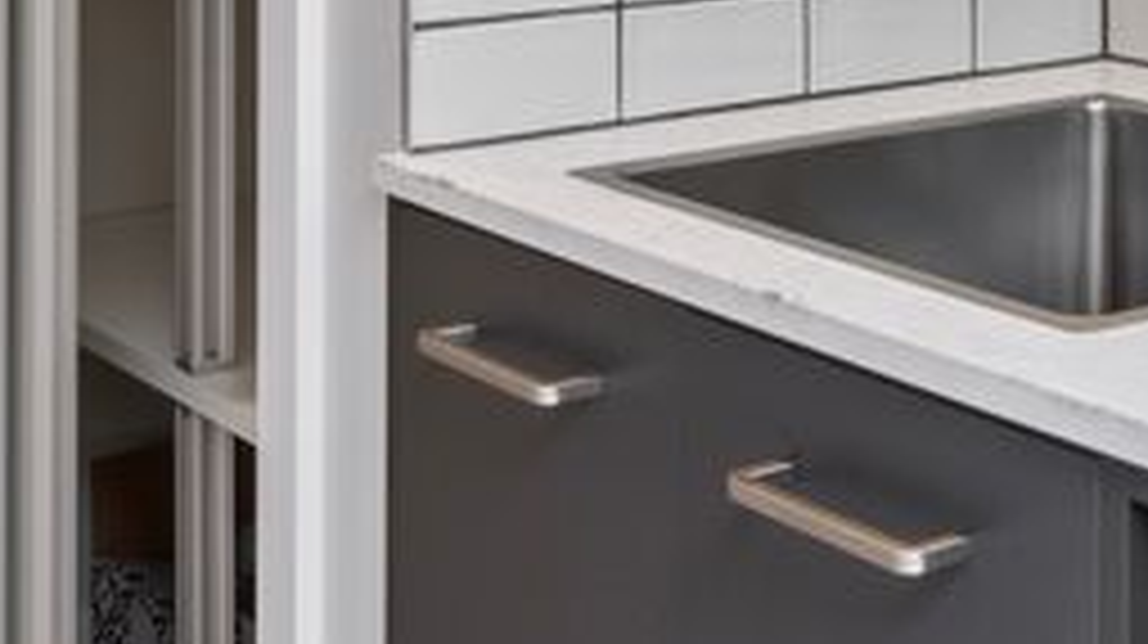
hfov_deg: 26.2
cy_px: -230
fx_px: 2433
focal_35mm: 80
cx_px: 846
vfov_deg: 14.4
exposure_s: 1
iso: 100
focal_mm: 10
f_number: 9
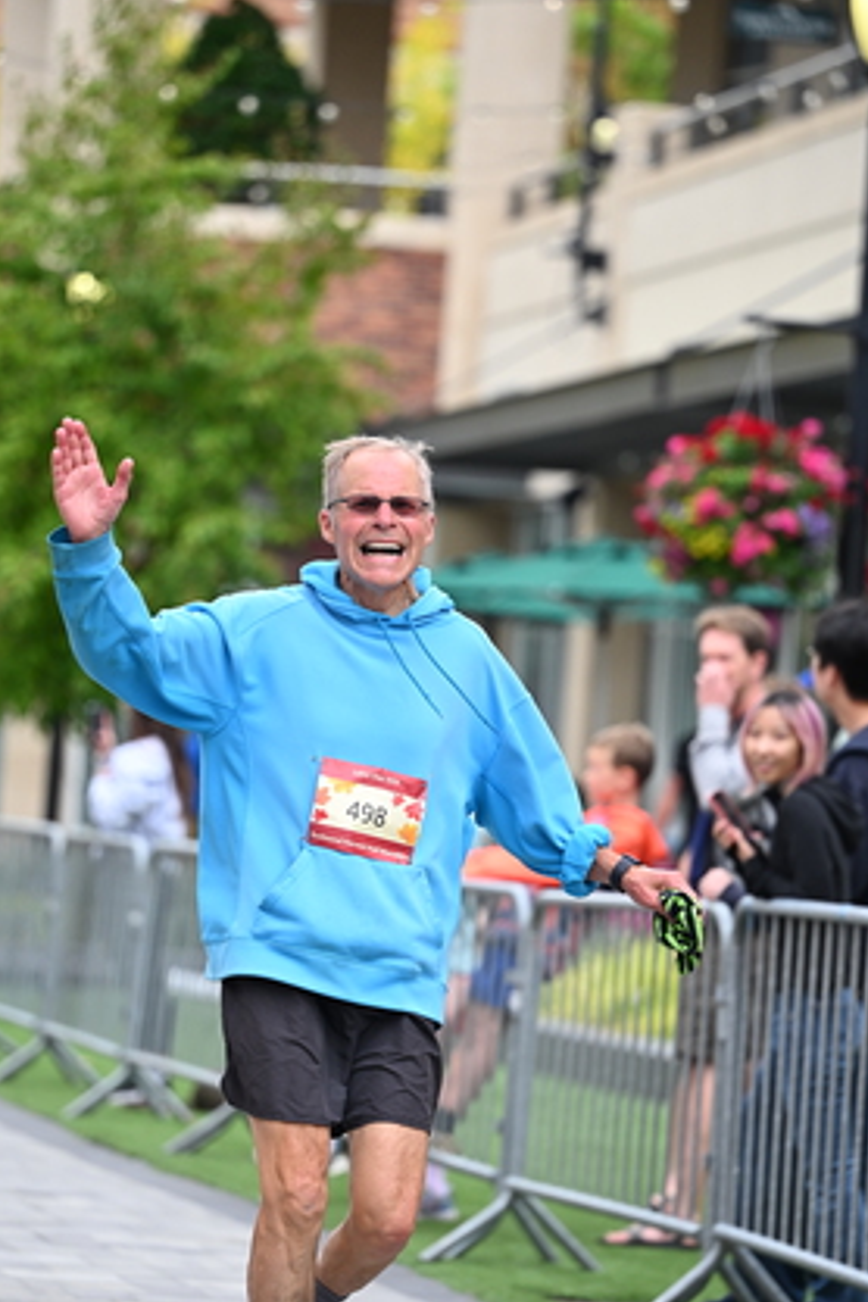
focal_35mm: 178
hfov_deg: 7.7
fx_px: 6437
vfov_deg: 11.5
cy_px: 693
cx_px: 395
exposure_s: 1/2000
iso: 640
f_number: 2.8
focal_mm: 135
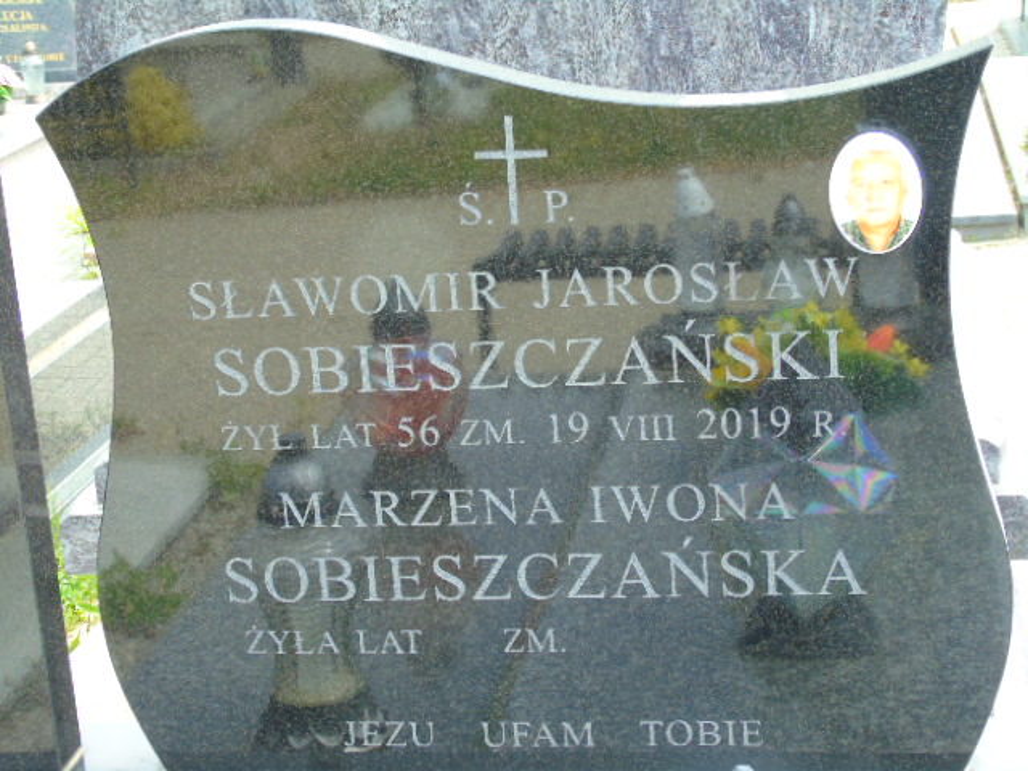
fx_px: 2109
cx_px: 514
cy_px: 386
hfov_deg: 27.4
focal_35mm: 71
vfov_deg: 20.7
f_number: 4.7
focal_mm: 13
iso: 80
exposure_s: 1/60
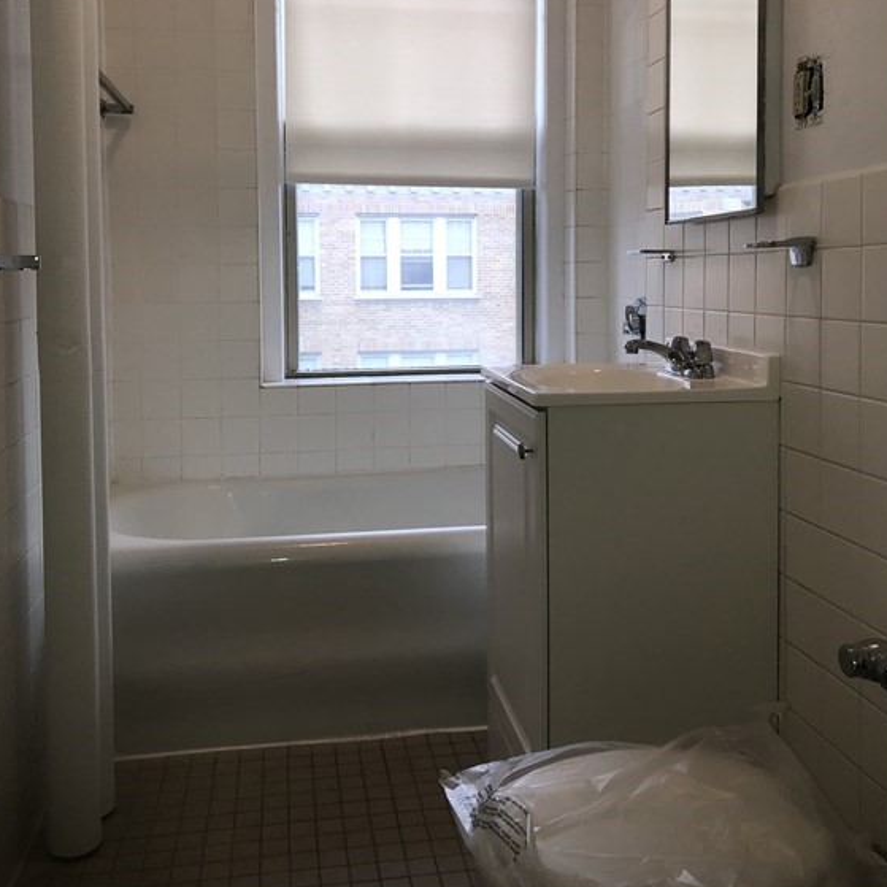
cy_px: 319
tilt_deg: -2.4
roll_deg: +1.5
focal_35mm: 34
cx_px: 449
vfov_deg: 47.9
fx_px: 986
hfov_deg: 48.4
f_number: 1.8
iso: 50
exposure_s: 1/120
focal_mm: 3.99
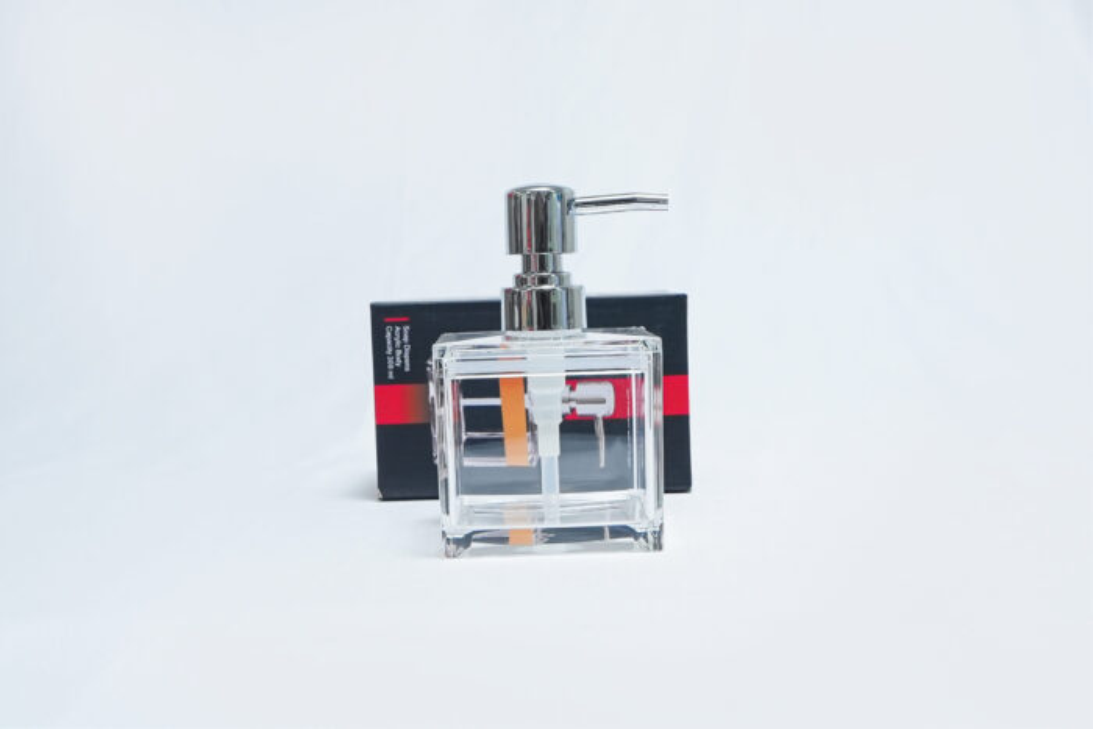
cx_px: 546
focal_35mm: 52
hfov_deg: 38.2
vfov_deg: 26.0
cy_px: 364
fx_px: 1579
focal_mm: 35
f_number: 9
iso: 2500
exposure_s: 1/160
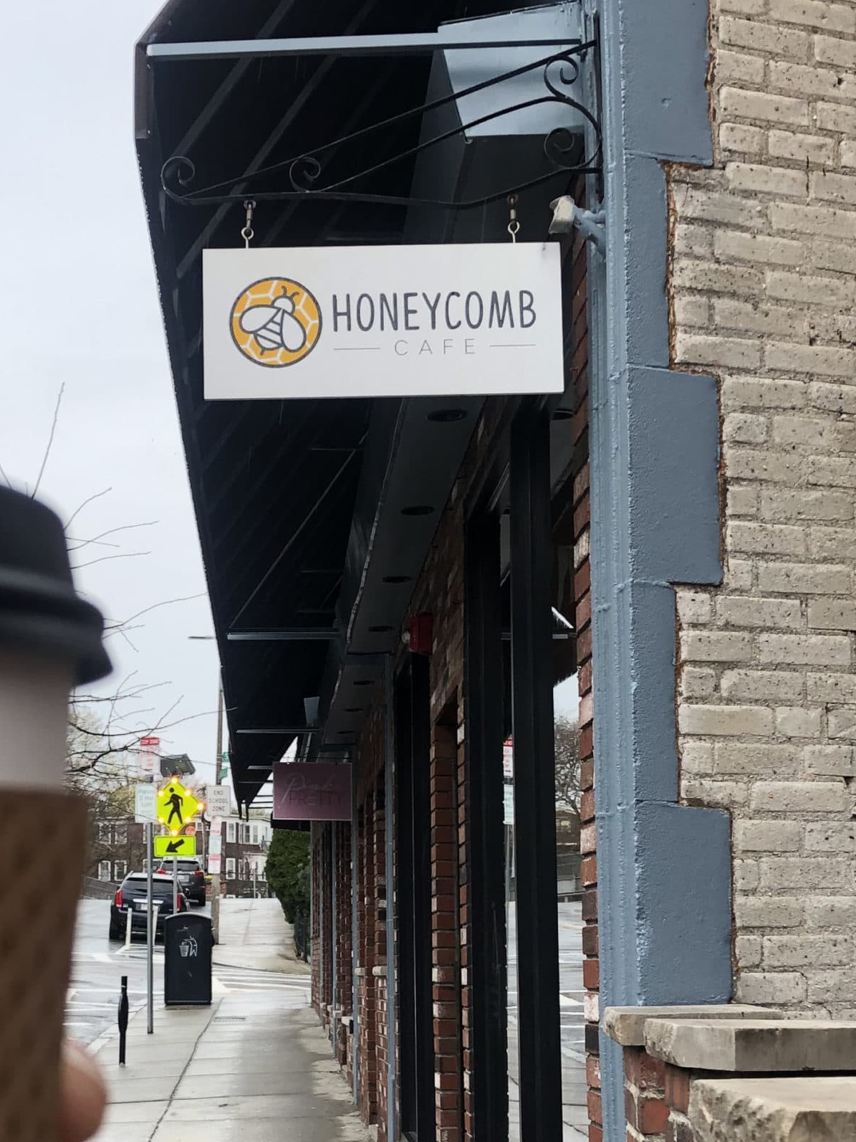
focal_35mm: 60
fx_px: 1978
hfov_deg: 24.2
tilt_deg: +8.2
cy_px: 717
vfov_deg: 32.0
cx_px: 238
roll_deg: +0.3
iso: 40
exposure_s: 1/120
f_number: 1.8
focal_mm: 3.99
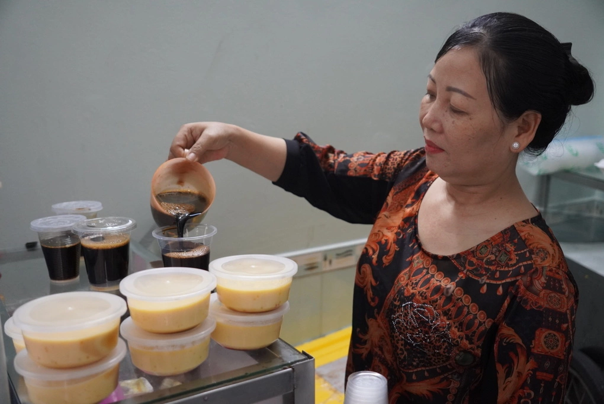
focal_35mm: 38
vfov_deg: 35.2
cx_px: 302
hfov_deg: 50.7
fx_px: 637
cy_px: 202
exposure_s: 1/200
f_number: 2.8
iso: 2000
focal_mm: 25.3
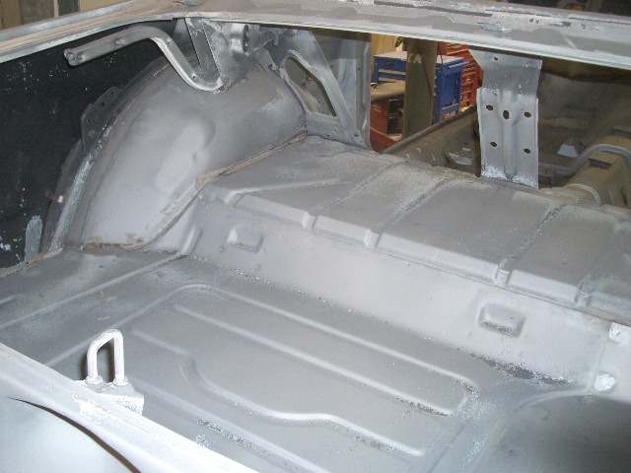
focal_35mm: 41
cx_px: 316
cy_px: 236
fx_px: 747
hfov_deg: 45.8
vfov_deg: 35.1
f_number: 2.8
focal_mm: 6.8
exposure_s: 1/60
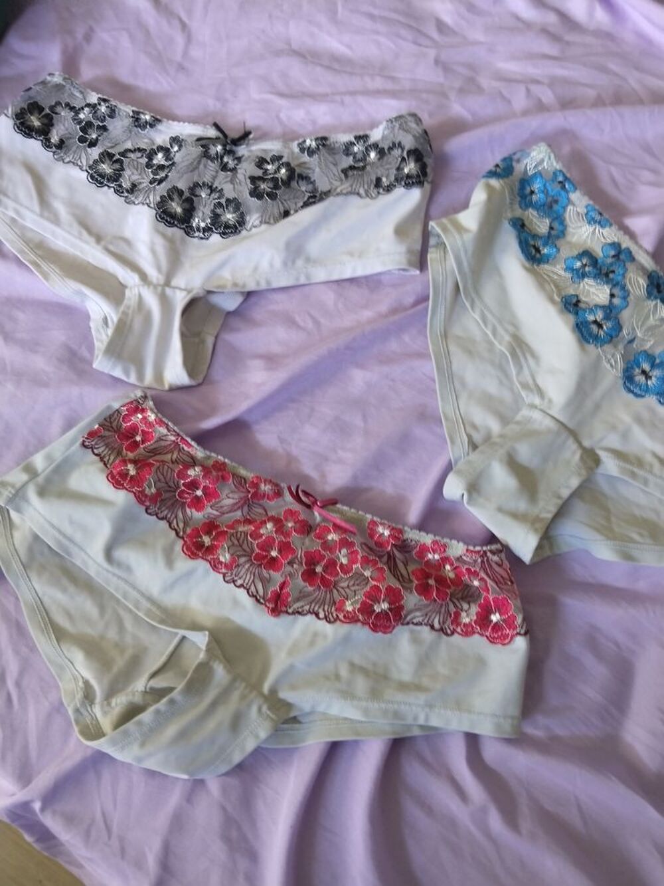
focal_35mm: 29
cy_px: 443
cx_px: 332
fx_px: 742
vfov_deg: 61.7
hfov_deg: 48.2
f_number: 1.8
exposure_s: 1/33.3
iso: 320
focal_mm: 3.96
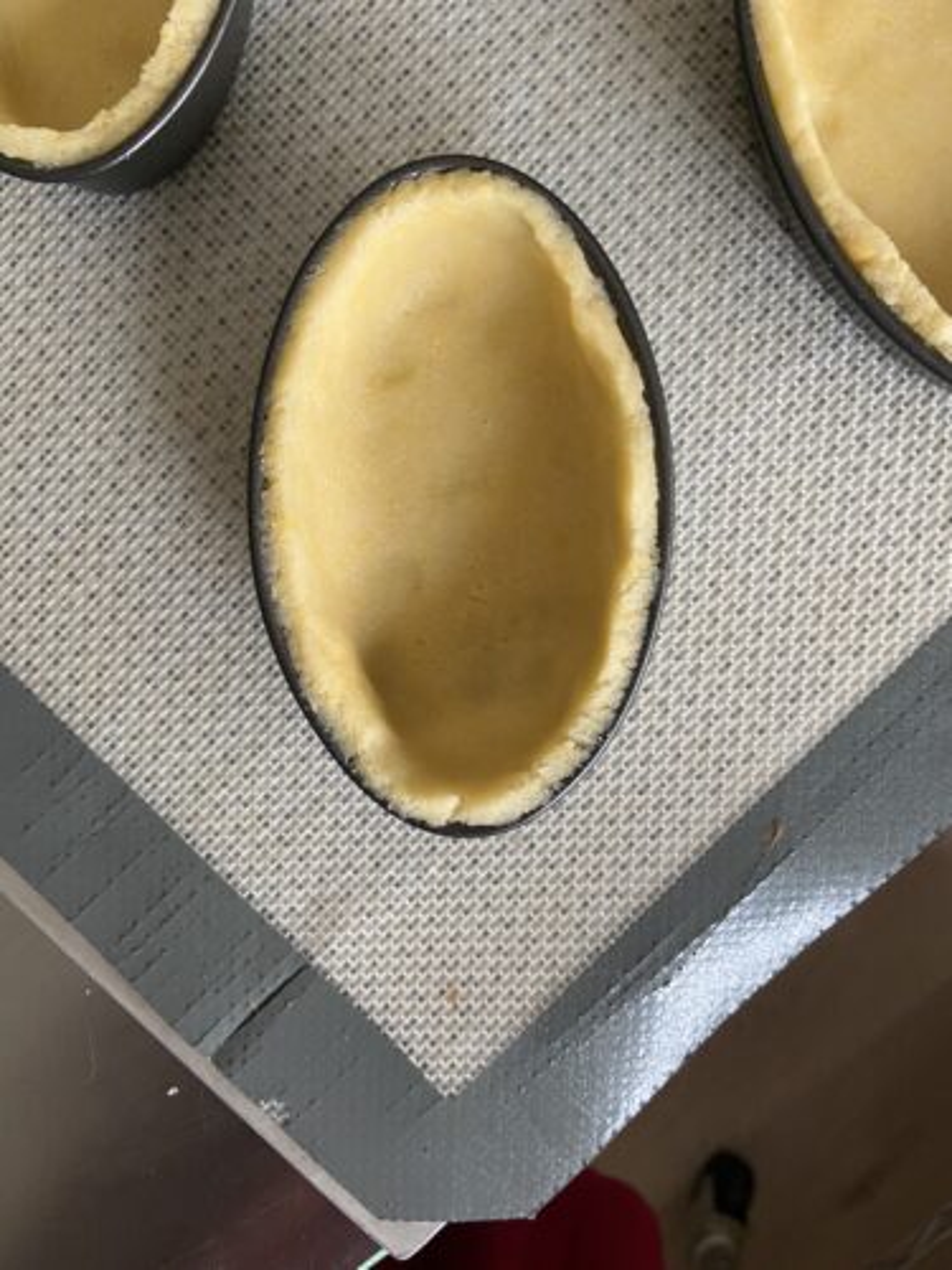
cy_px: 635
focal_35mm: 26
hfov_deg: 53.1
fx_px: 953
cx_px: 476
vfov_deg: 67.3
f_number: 1.8
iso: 125
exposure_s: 1/60
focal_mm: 4.25
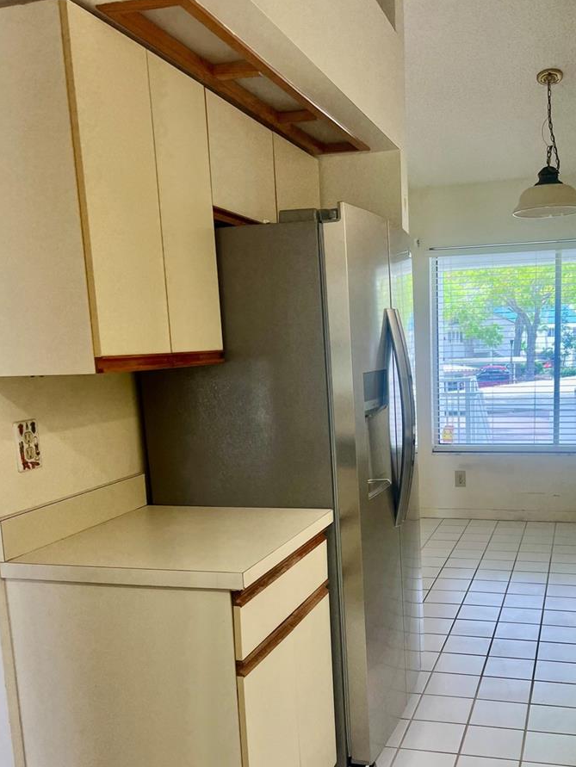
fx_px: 776
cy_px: 471
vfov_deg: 52.1
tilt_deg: -8.8
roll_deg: +2.0
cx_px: 371
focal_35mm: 35
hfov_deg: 40.4
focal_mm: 5.7
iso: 64
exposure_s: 1/164
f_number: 1.5
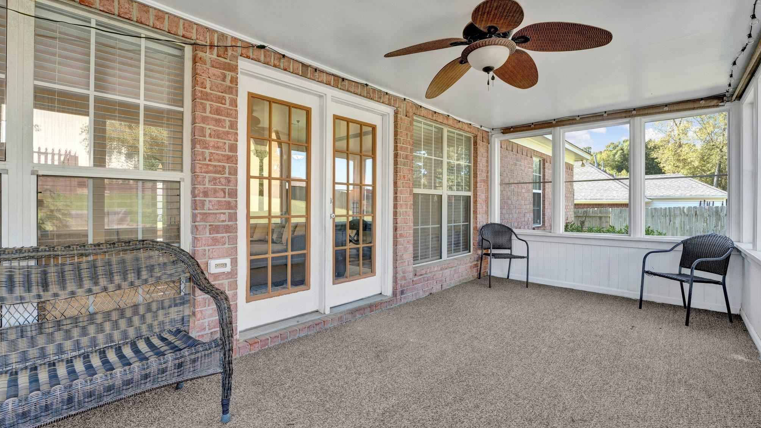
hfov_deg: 99.0
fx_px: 325
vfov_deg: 66.5
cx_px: 382
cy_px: 191
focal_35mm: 16
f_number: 8
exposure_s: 1/125
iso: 1000
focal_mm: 15.1
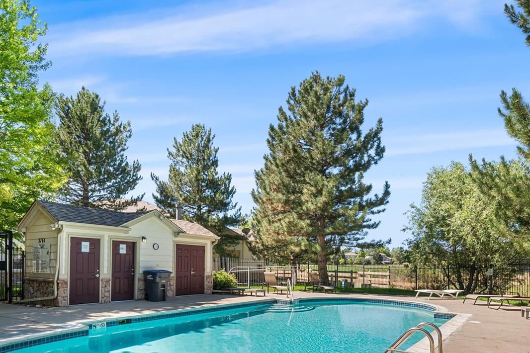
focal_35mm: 24
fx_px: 353
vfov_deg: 51.1
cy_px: 259
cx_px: 265
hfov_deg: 73.8
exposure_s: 1/50
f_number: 8
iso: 250
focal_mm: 16
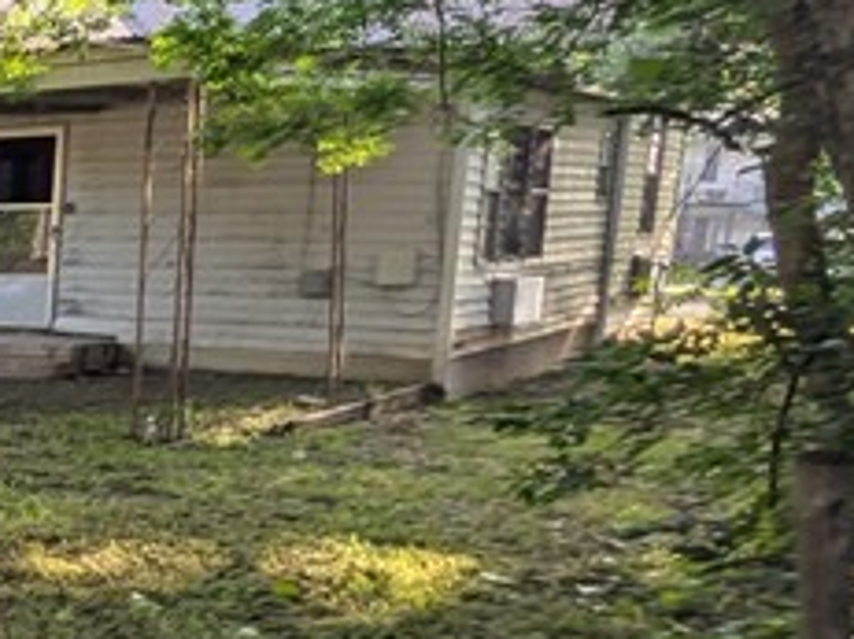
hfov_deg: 19.4
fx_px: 1529
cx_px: -819
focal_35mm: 62
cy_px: 451
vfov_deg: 23.5
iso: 42
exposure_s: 1/326
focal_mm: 1.83
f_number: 2.2
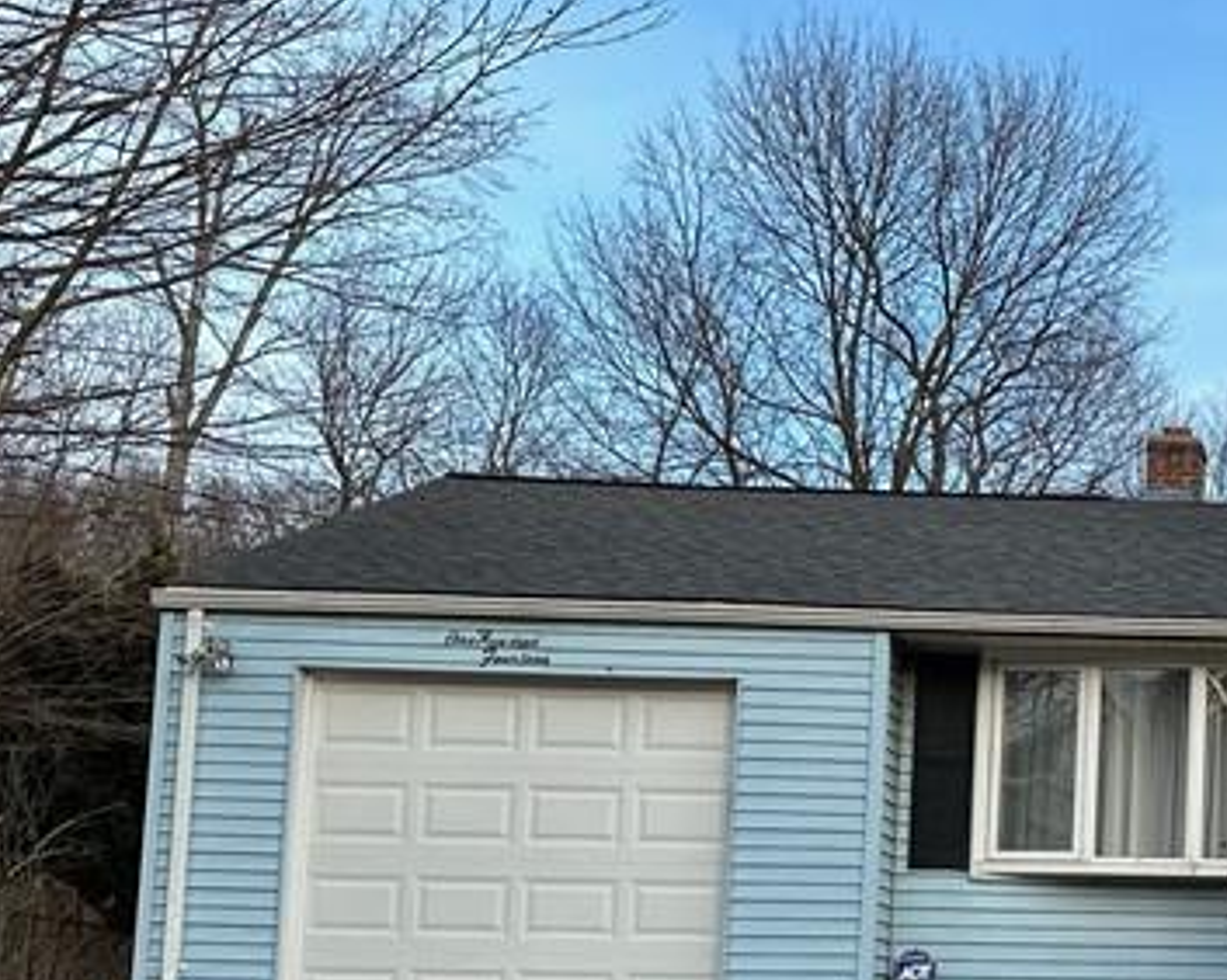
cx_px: 1474
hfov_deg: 25.1
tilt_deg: +5.8
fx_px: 2468
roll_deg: -1.3
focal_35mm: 68
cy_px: 751
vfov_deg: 22.2
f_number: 1.78
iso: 80
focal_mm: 6.86
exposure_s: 1/1664
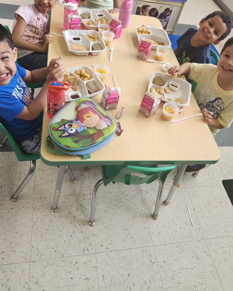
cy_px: 119
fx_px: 241
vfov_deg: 61.7
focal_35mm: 28
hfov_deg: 51.5
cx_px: 116
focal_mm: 5.54
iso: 250
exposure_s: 1/120
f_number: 1.8
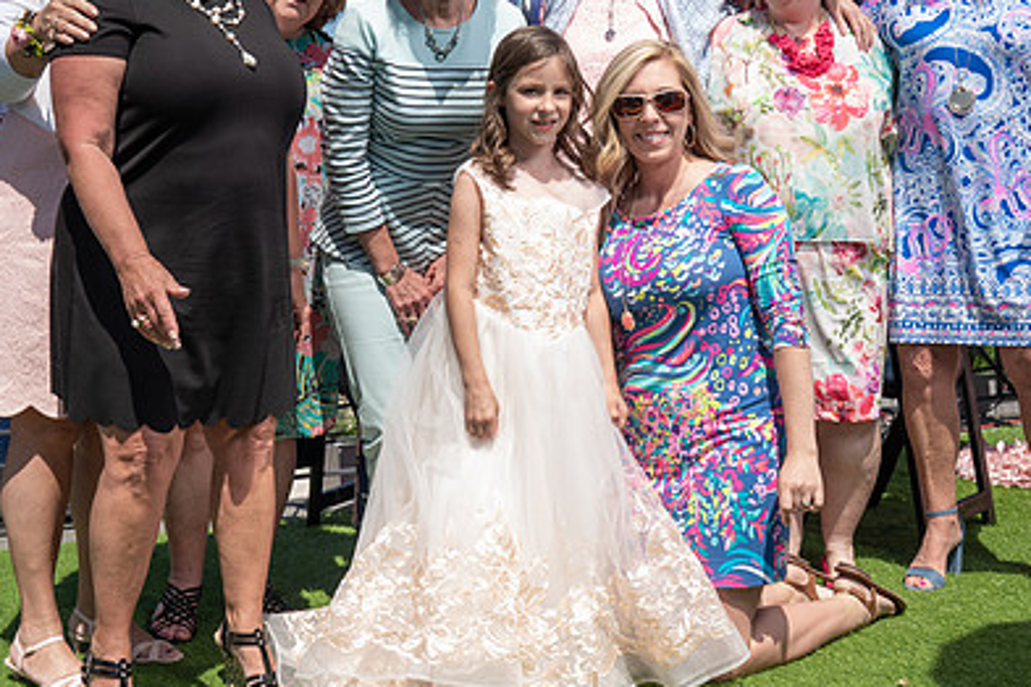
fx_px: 1518
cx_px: 470
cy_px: 267
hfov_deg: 37.5
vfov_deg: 25.5
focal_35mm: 53
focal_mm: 35
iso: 50
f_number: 7.1
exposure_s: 1/250
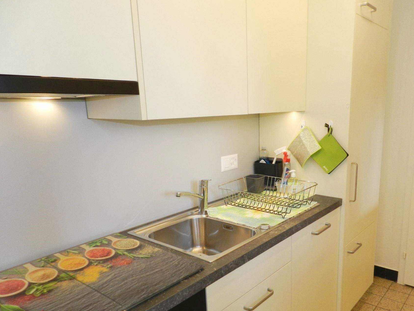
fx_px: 335
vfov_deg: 49.5
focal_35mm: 28
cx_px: 251
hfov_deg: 62.8
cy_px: 185
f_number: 3.4
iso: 160
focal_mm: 4
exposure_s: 1/50
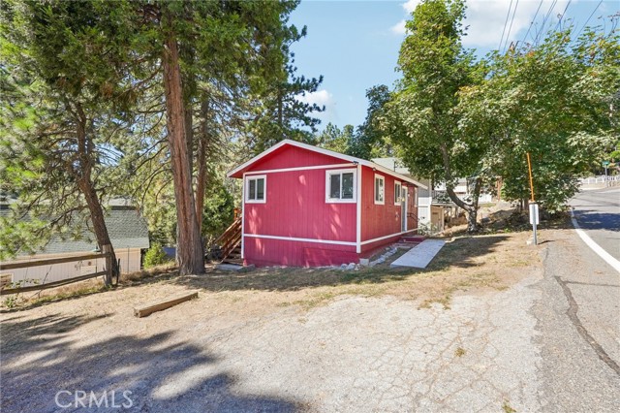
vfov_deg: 73.7
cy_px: 206
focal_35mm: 16
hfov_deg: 96.8
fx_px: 275
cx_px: 310
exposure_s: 1/250
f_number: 8
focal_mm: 16
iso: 320
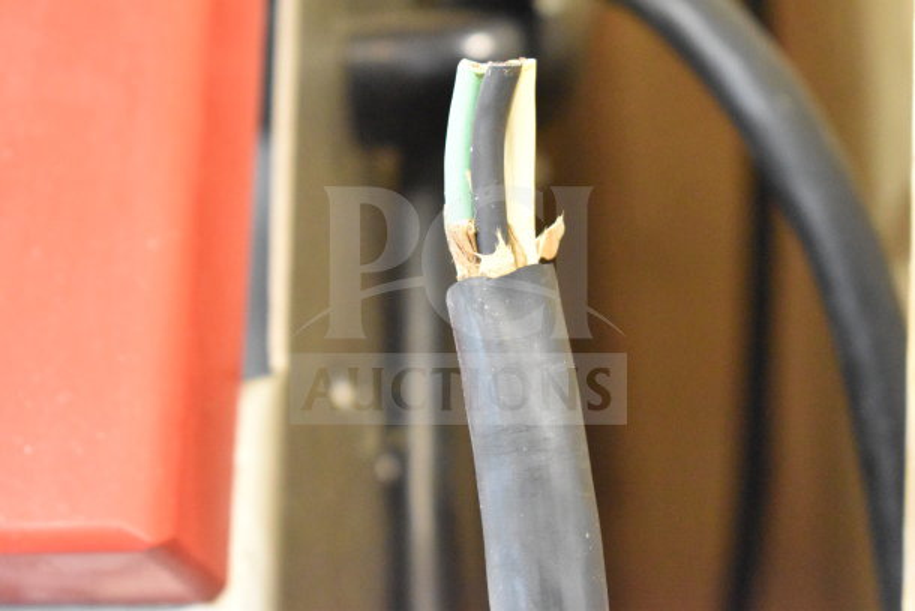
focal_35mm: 82
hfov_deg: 24.6
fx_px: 2097
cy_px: 306
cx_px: 458
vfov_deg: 16.6
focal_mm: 55
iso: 11400
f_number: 5.6
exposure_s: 1/100
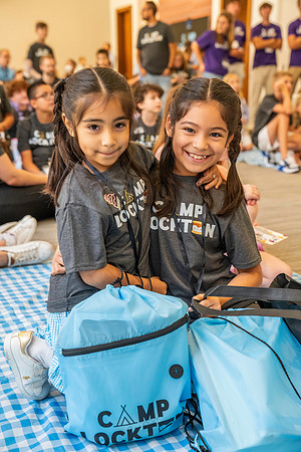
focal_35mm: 48
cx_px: 150
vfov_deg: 41.1
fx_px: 602
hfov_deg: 28.1
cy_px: 226
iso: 4000
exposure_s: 1/160
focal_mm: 48
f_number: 4
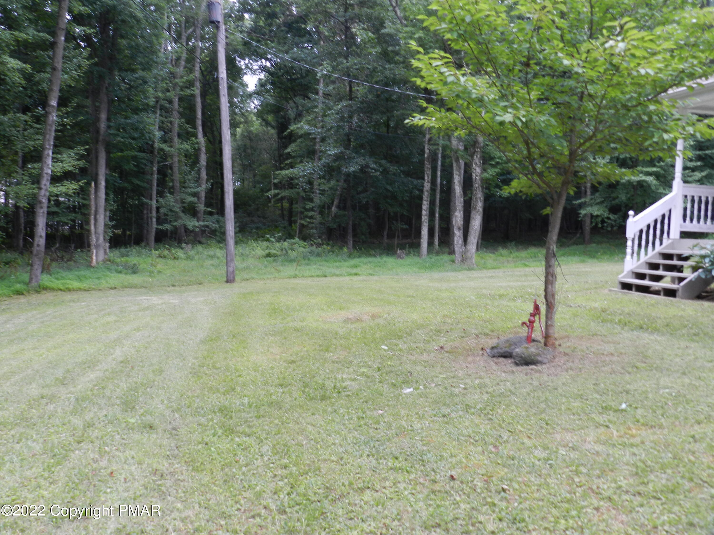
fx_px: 660
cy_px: 268
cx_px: 357
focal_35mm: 32
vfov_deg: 44.2
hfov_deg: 56.8
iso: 160
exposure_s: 1/30
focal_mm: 5.6
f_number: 3.7
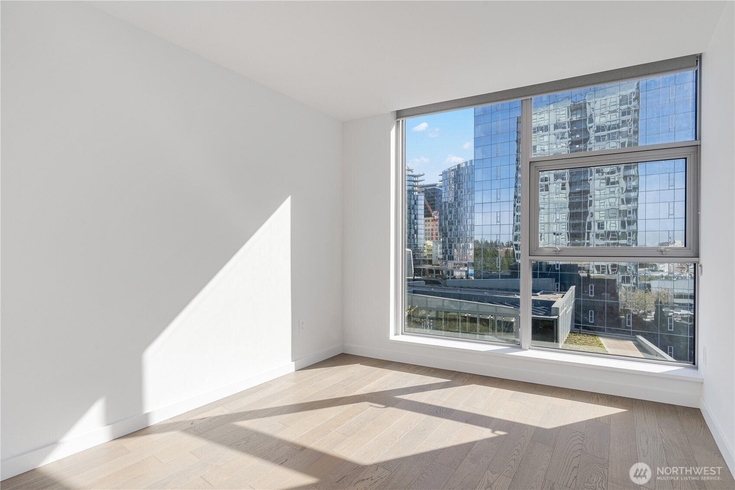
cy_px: 245
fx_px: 327
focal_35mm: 16
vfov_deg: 73.7
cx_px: 368
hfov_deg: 96.7
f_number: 11
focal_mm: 16
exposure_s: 1/80
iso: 100
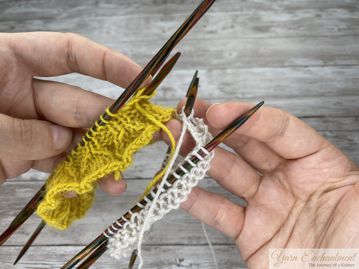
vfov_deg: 54.9
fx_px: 259
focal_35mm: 25
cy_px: 134
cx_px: 180
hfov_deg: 69.4
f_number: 1.8
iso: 40
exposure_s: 1/122
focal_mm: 4.25
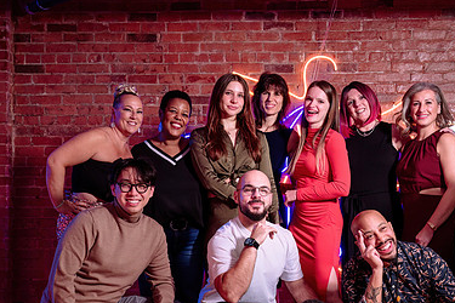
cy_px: 212
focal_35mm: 65
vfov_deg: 20.8
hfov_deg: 30.9
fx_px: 821
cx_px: 273
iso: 500
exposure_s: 1/100
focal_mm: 37
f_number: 4
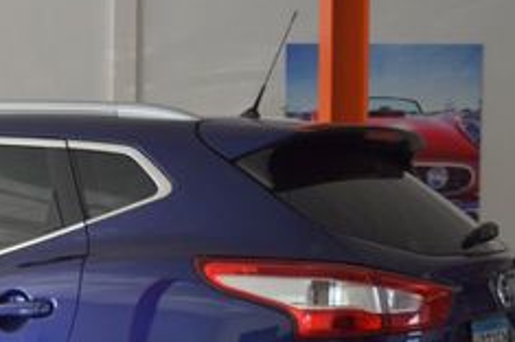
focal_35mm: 118
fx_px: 1691
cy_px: 351
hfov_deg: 16.7
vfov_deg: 11.4
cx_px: -75
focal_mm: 29
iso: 500
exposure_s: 1/200
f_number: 4.5
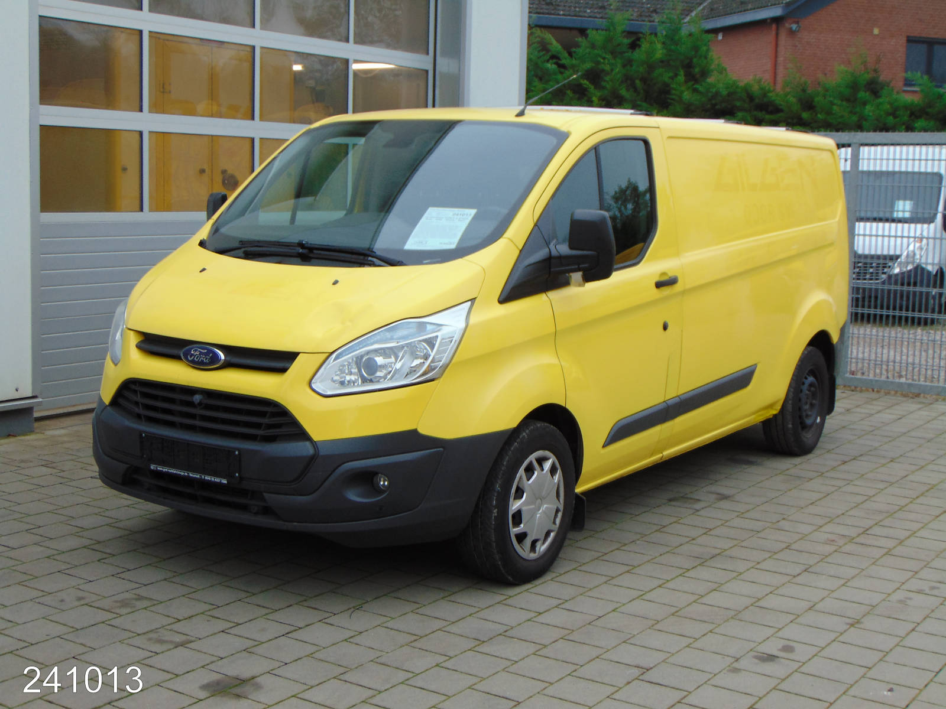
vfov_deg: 29.1
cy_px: 354
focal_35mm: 50
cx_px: 473
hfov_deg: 38.2
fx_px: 1366
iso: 80
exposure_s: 1/100
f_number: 3.5
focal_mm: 9
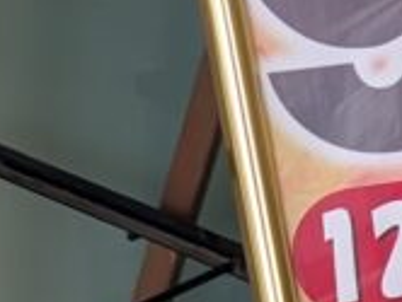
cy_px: 714
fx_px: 2152
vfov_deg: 7.5
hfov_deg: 9.9
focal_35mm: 185
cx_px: 789
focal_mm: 6.9
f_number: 1.68
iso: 31
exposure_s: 1/163
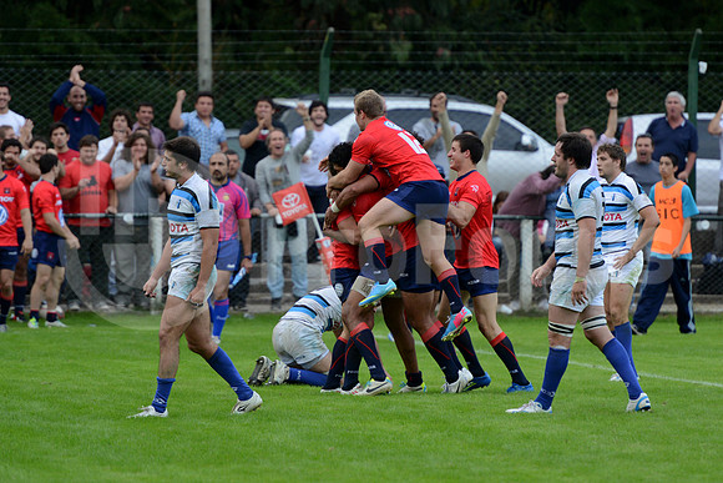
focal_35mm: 270
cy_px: 242
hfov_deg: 7.6
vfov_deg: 5.1
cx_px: 362
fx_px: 5424
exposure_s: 1/500
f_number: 4
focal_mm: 270
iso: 1600
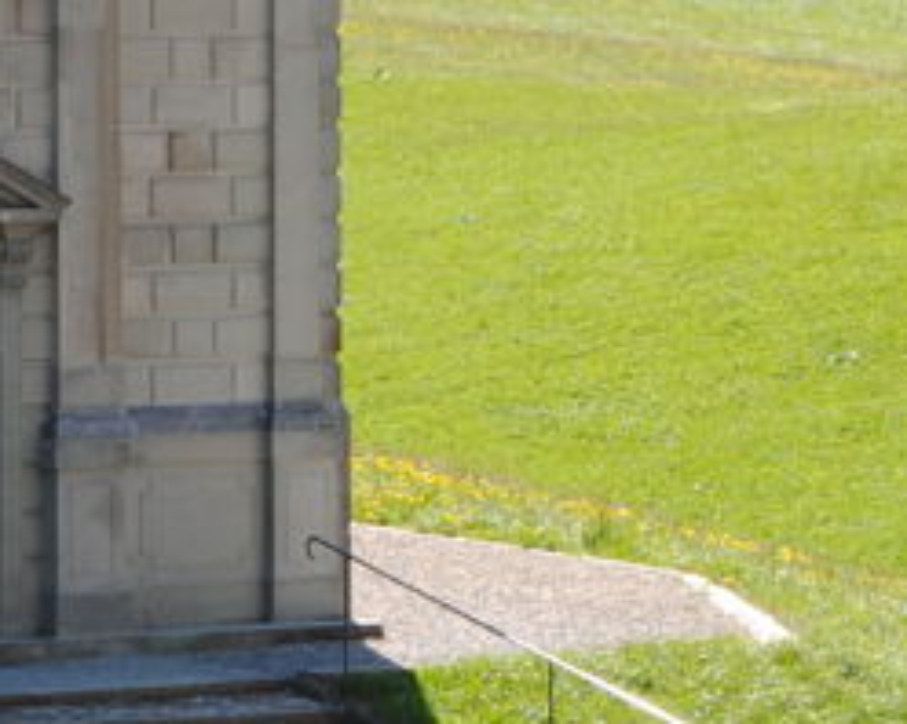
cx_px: 944
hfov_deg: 5.3
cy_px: 16
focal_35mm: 366
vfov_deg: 4.2
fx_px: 9817
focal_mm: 46
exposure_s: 1/100
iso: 100
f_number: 9
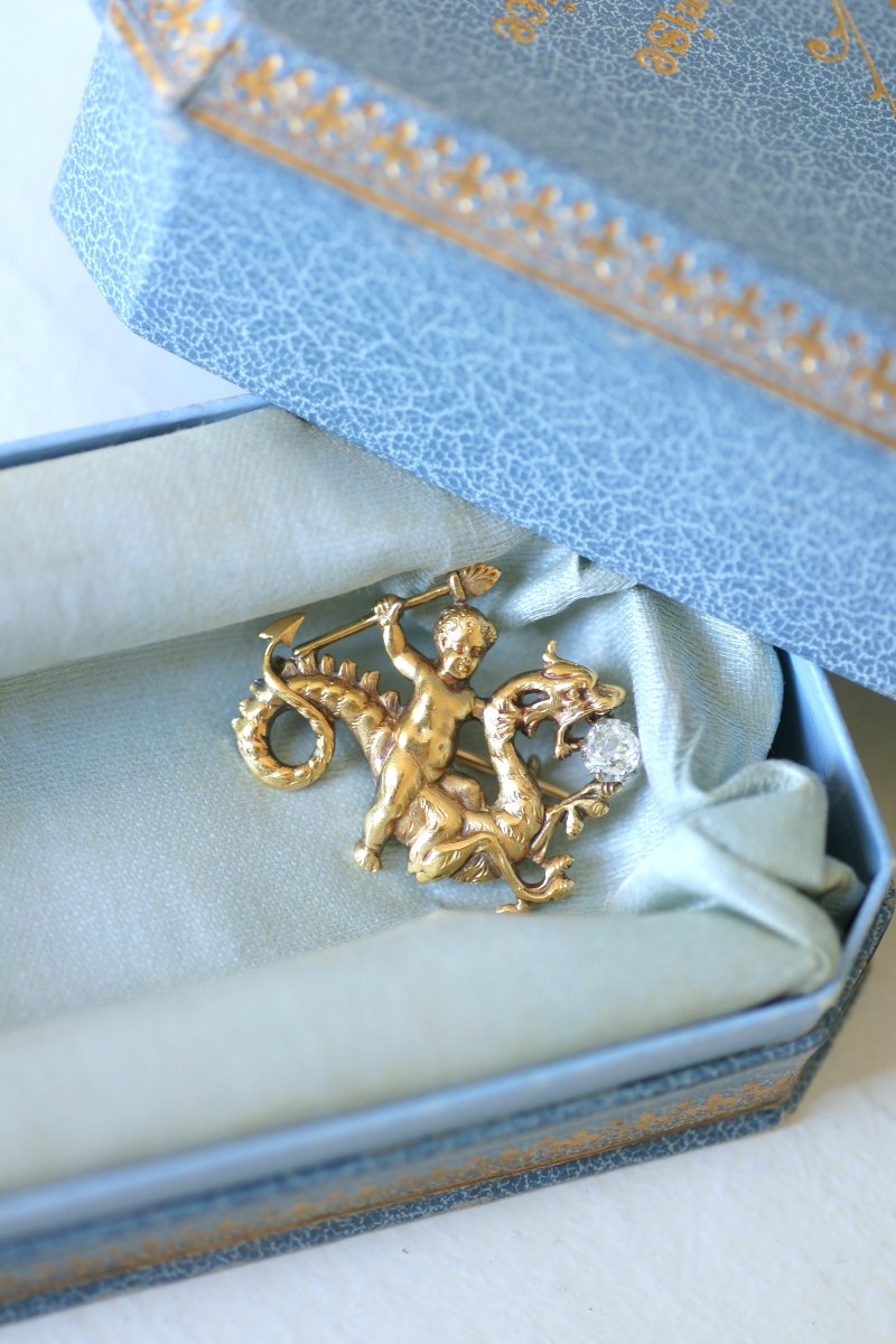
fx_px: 3920
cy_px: 672
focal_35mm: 105
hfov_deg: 13.0
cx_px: 448
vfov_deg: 19.5
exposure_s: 1/125
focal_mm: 70
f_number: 2.8
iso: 200
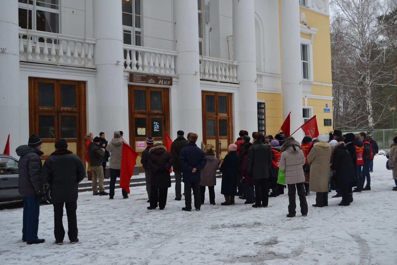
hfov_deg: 49.6
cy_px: 132
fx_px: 430
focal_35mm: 39
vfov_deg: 34.2
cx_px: 198
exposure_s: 1/125
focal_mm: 26
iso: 100
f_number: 5.6
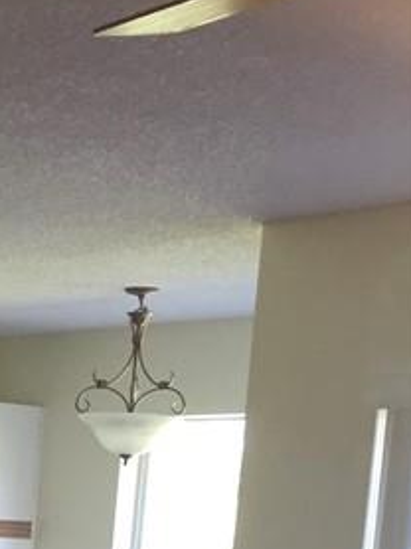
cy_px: 737
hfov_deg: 12.6
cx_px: -336
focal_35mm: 107
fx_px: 1697
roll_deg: -2.4
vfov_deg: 17.2
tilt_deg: -6.6
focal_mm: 4.15
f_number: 2.2
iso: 100
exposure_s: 1/30
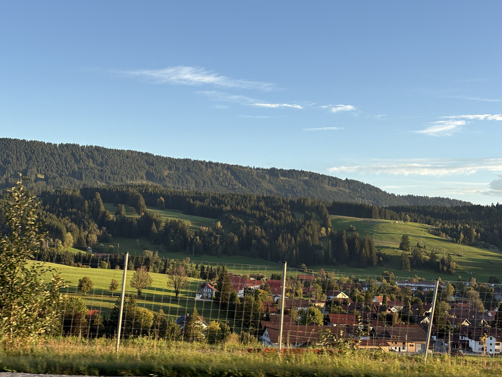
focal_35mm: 52
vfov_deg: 28.0
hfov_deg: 36.8
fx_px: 754
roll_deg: -0.9
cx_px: 251
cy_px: 188
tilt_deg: +2.5
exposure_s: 1/907
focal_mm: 5.96
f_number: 1.6
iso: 32
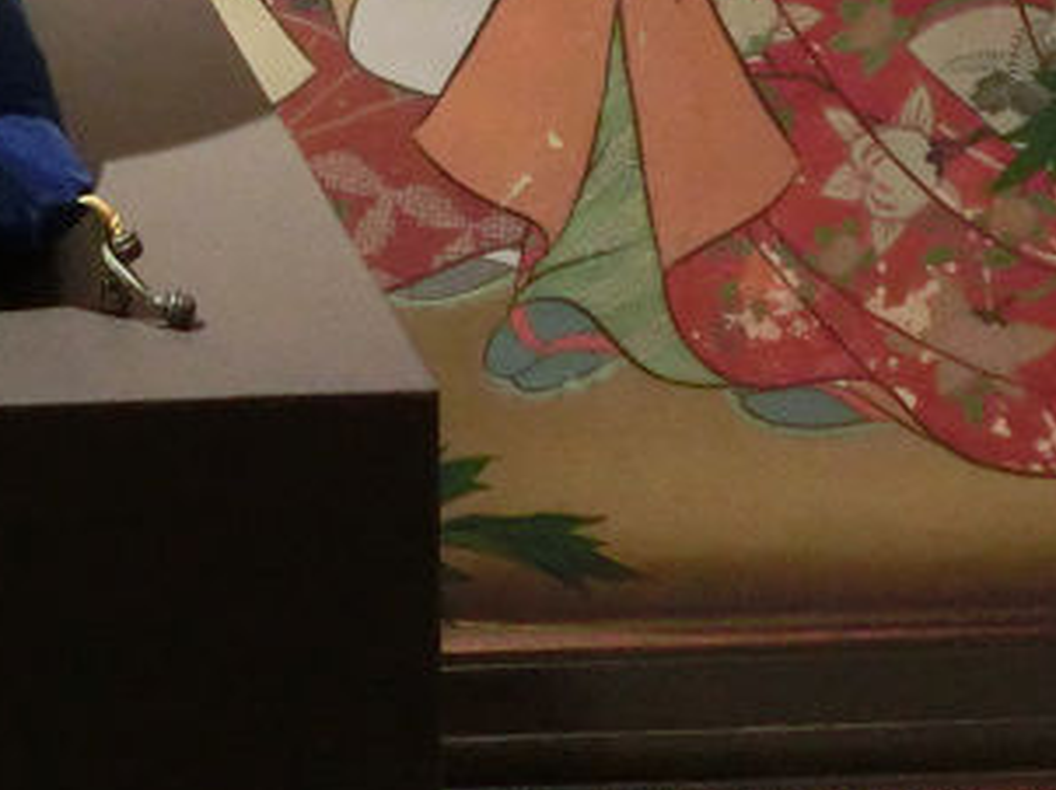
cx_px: -388
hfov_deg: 18.9
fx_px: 2896
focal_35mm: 95
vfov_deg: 14.4
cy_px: -444
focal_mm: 5
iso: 800
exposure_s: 1/40
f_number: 3
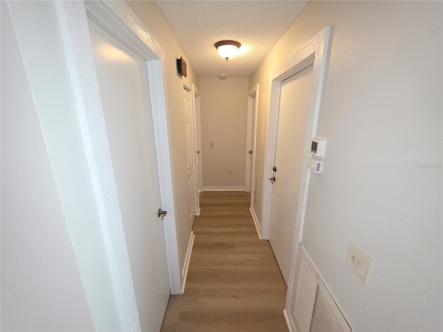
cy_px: 166
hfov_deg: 106.2
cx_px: 222
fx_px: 166
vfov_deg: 89.9
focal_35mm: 13
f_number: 1.9
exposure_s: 1/60
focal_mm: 2.2
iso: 200
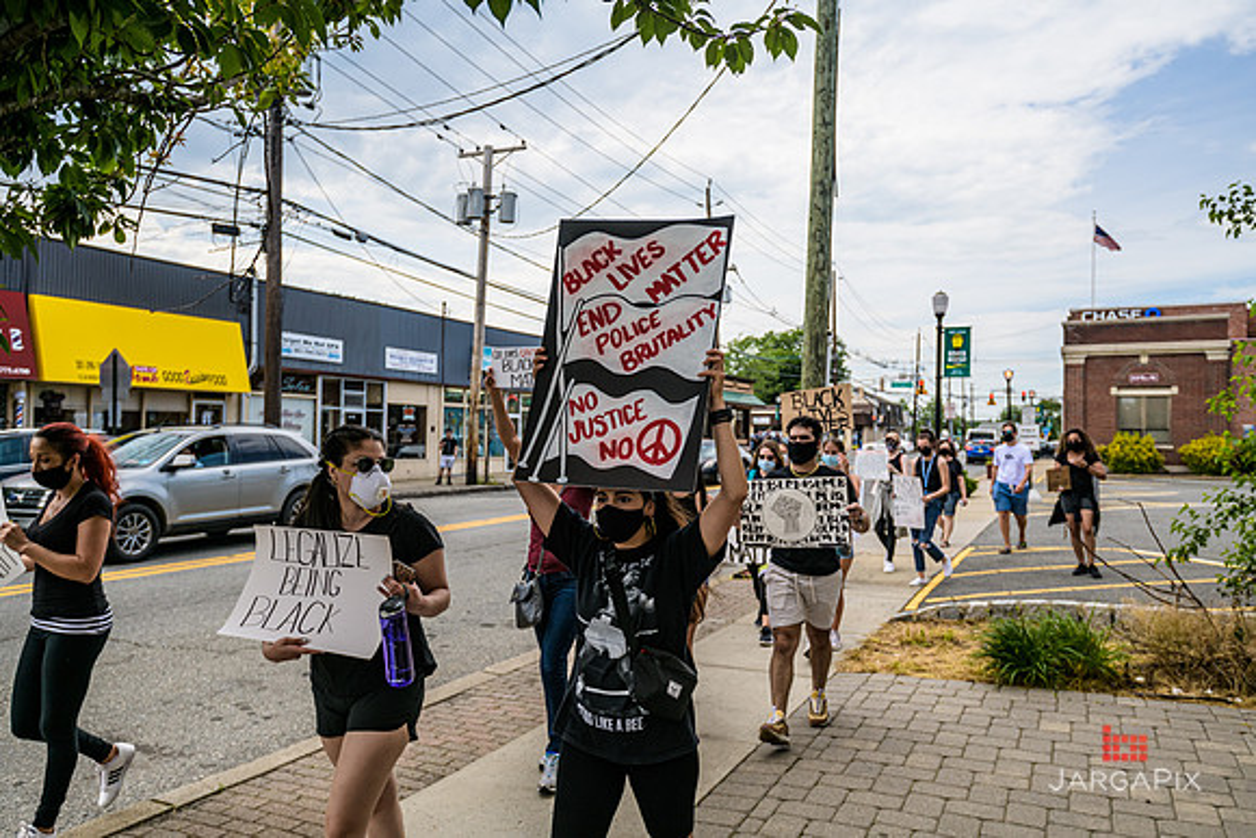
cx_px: 628
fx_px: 907
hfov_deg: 69.4
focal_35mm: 26
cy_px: 419
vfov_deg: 49.6
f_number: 4
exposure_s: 1/2500
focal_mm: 26
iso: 200
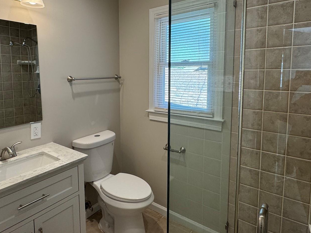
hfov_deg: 73.8
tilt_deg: -5.7
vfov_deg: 58.3
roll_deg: +0.4
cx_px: 141
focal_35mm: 23
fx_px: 207
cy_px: 90
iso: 100
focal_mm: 2.22
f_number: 2.2
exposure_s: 1/120
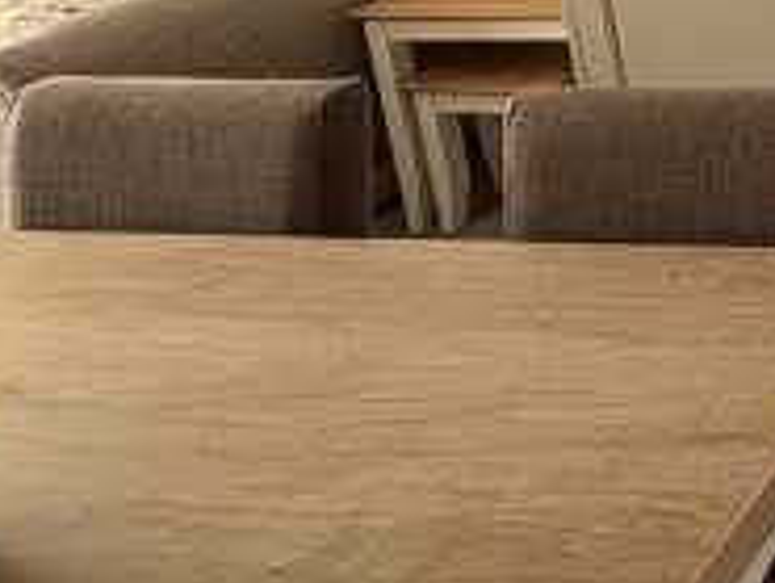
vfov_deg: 23.1
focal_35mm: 53
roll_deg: +3.7
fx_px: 1187
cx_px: 1357
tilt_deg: -12.2
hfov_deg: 22.7
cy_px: -250
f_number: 2.2
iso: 64
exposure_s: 1/99
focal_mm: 2.22
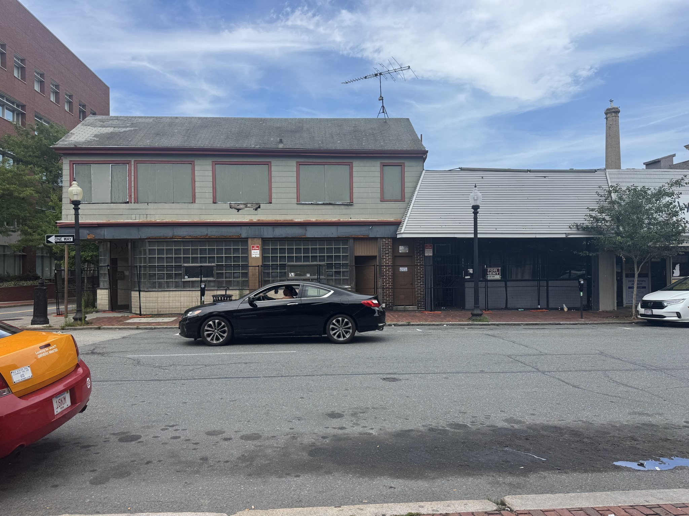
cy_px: 258
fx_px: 478
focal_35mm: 24
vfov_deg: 56.8
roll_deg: +0.8
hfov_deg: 71.6
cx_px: 344
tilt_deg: -1.7
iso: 80
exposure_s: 1/3802
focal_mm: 6.76
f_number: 1.78
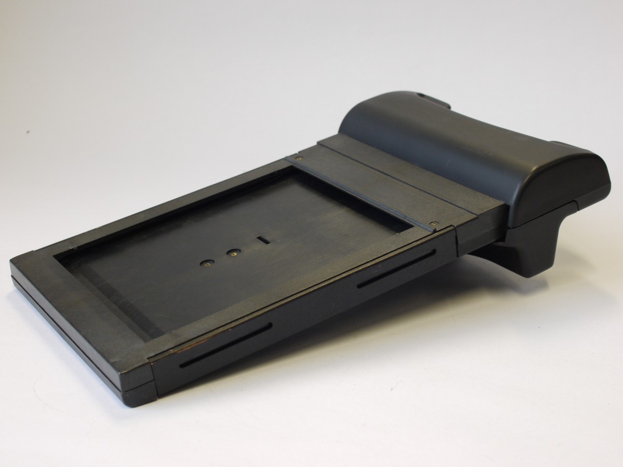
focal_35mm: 60
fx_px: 1080
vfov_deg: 24.4
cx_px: 312
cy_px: 234
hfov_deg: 32.2
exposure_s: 1/25
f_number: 8
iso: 400
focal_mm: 30
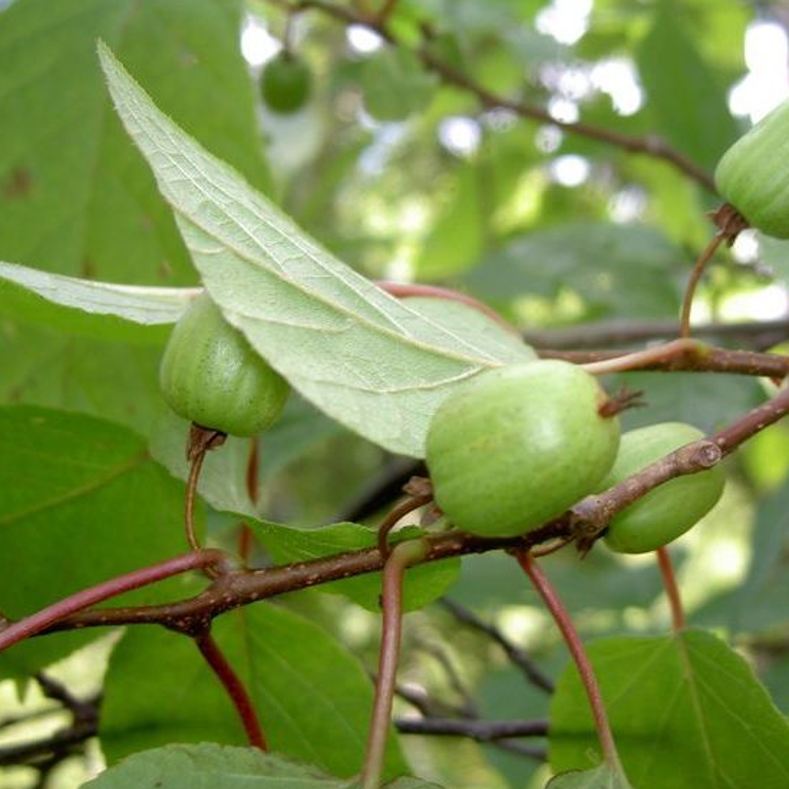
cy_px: 388
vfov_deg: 36.1
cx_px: 482
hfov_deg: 35.9
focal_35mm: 47
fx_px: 1212
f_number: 2.8
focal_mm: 8
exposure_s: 1/60
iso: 50
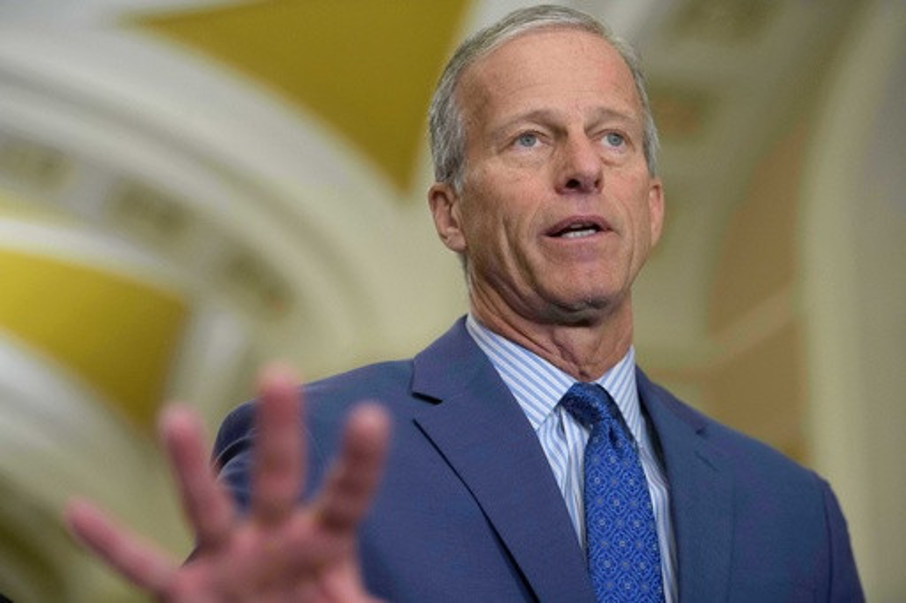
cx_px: 453
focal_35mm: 100
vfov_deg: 13.7
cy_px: 302
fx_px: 2516
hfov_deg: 20.4
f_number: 2.8
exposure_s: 1/200
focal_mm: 100
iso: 4000
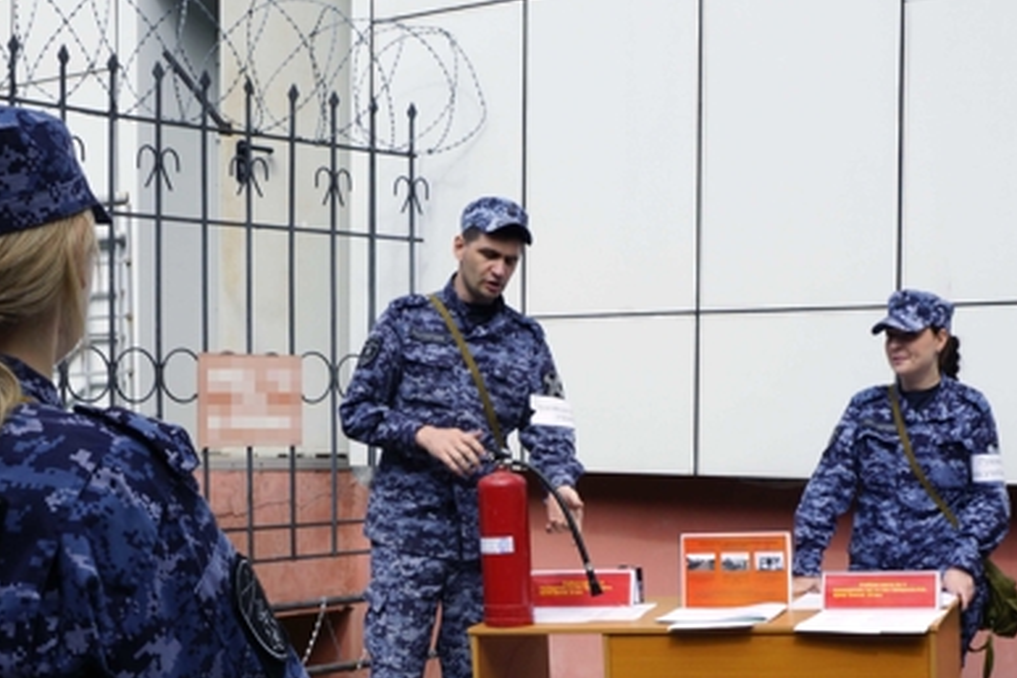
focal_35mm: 64
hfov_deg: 31.4
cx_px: 507
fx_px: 1808
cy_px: 565
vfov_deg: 20.9
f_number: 13
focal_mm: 22
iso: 100
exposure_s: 1/100
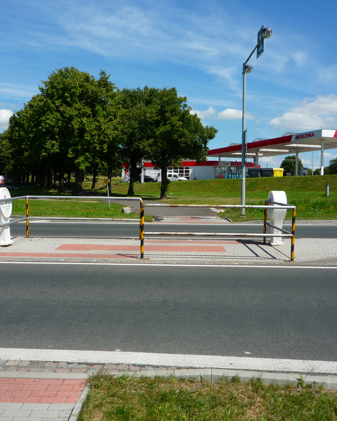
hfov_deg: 42.2
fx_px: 436
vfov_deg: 51.5
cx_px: 156
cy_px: 206
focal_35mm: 35
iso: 100
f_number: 4.5
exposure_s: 1/640
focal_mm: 4.4
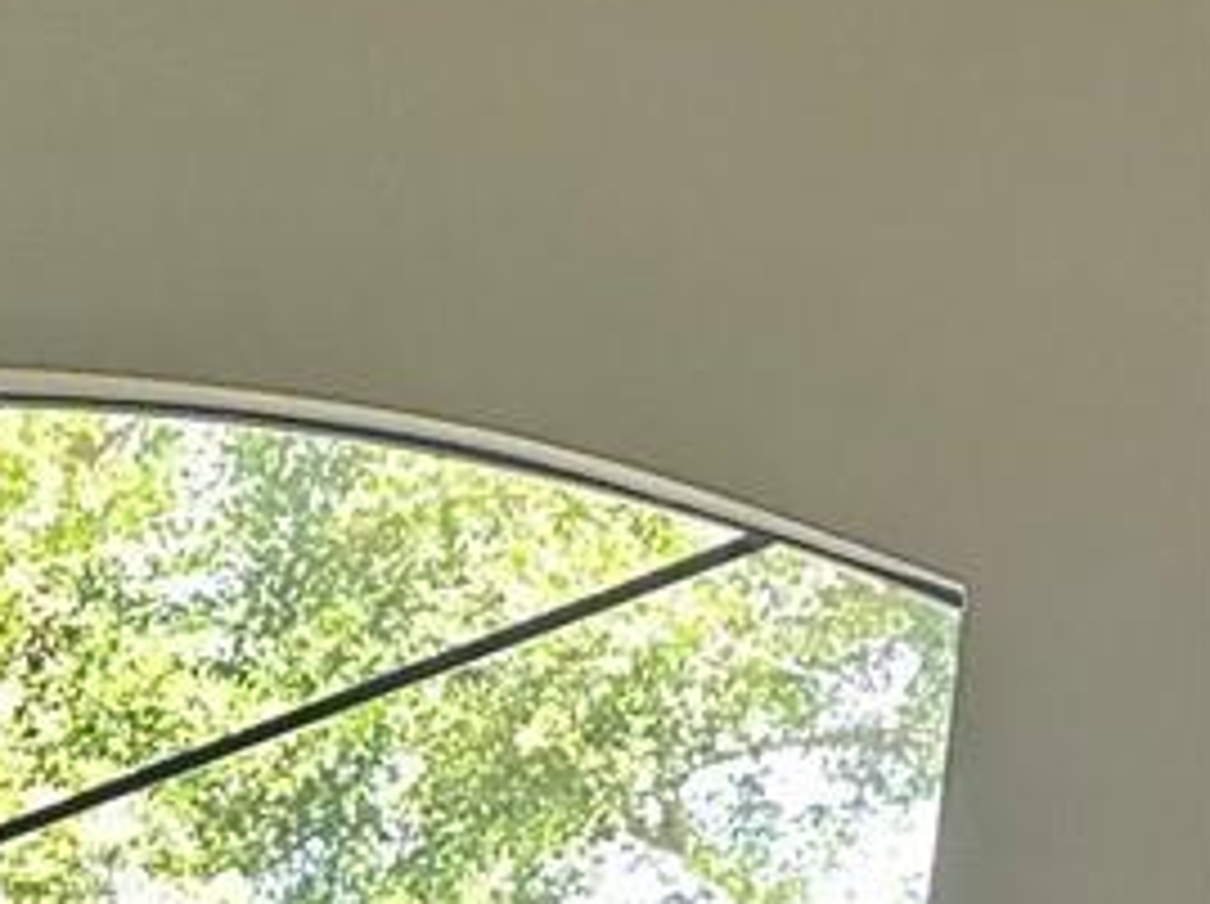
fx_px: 4992
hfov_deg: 10.3
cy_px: 2564
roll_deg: +0.4
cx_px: -2366
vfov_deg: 8.8
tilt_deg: -11.4
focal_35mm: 143
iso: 125
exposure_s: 1/60
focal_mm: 6.86
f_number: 1.78
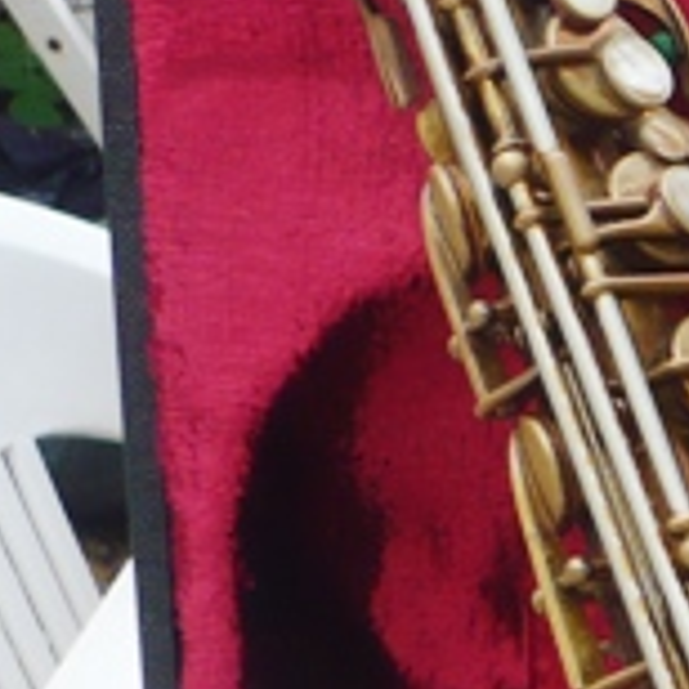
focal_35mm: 161
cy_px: 796
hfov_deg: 9.8
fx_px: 3626
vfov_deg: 10.7
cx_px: 1544
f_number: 2.8
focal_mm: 5.8
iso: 100
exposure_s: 1/100
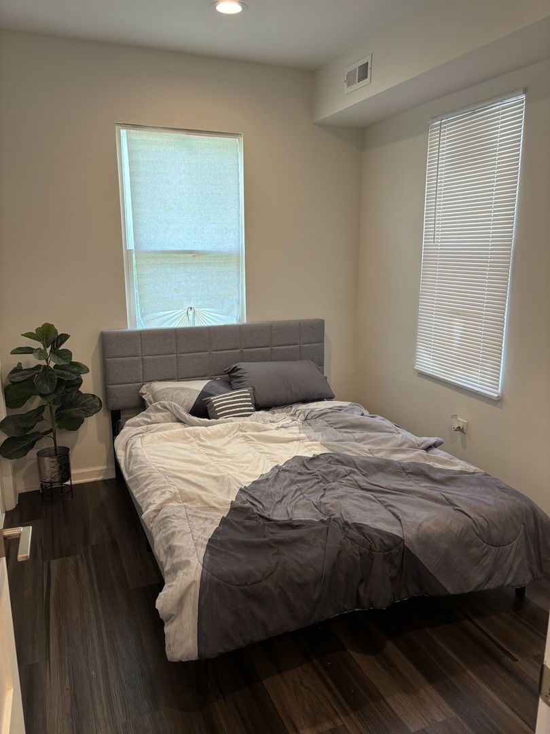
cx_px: 275
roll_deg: -0.1
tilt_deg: -12.0
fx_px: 551
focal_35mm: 26
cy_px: 367
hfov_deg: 53.1
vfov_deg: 67.3
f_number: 1.6
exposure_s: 1/60
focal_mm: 5.96
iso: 80
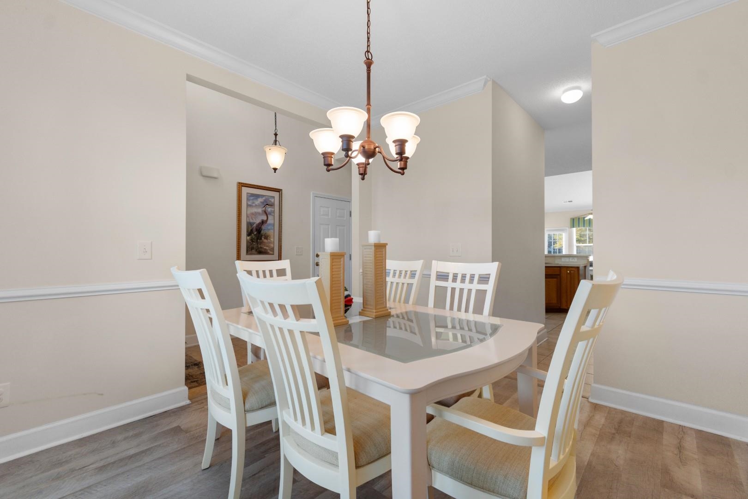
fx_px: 312
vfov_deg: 77.3
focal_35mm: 15
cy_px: 250
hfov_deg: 100.4
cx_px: 374
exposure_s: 1/30
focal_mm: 10
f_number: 4.5
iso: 100
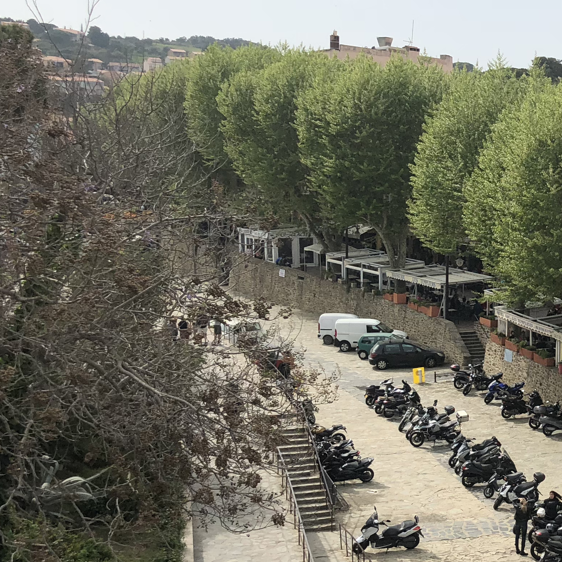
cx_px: 654
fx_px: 1176
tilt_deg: -7.1
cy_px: 324
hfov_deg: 24.6
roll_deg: -0.8
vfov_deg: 26.9
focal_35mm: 64
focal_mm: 4
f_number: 1.8
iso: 20
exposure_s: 1/2667
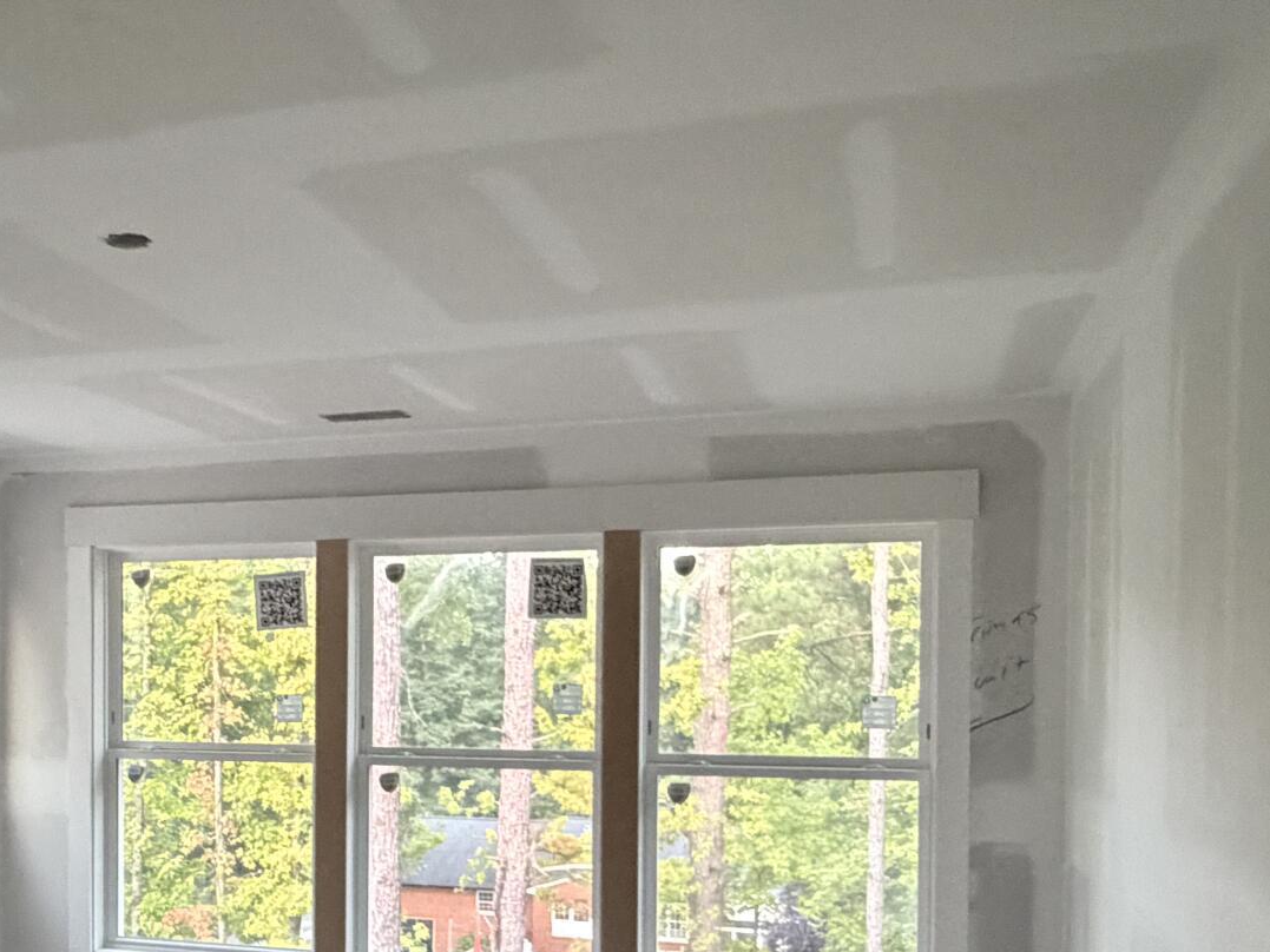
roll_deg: -0.5
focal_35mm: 39
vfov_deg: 36.0
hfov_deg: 46.8
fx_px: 1431
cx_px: 387
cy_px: 713
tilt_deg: -0.5
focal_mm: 2.22
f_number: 2.2
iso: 1000
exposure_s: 1/60
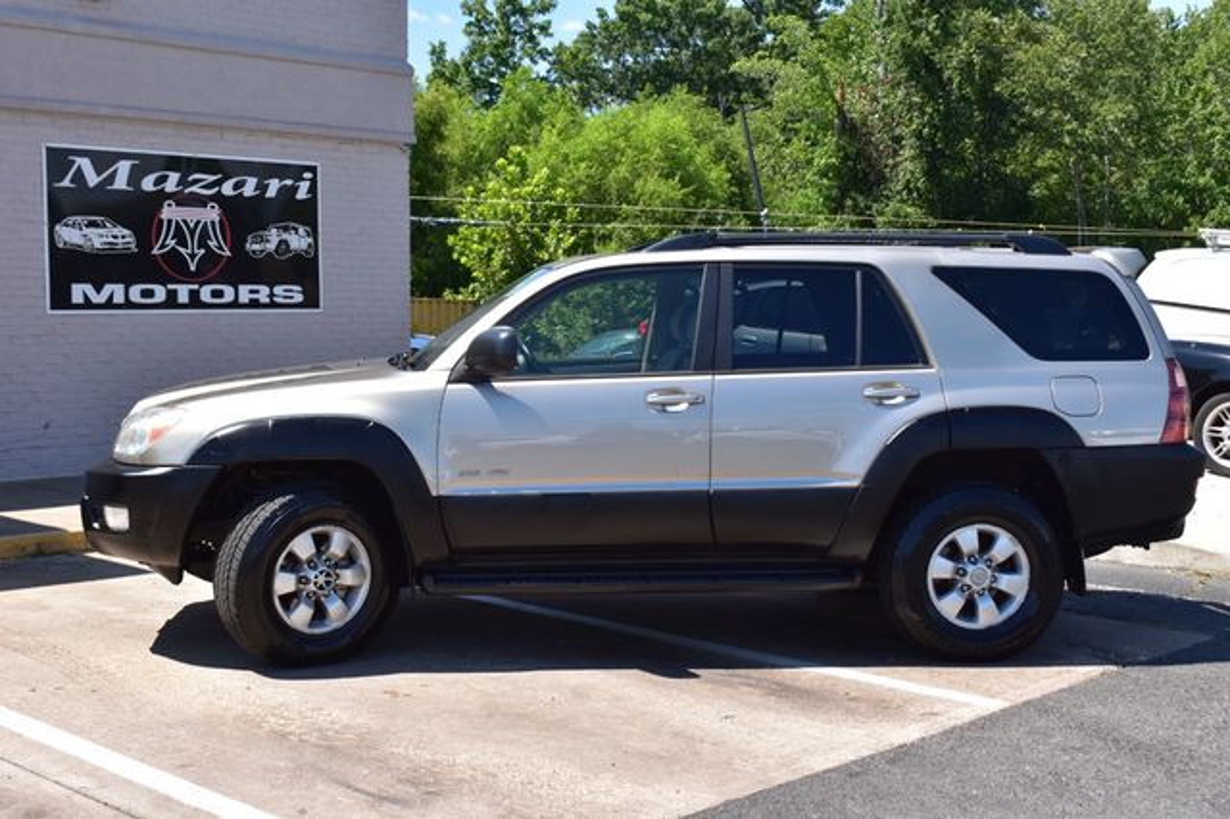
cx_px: 615
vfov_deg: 28.9
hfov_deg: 42.3
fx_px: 1588
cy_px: 410
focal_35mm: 46
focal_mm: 31
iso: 400
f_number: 11
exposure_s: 1/400
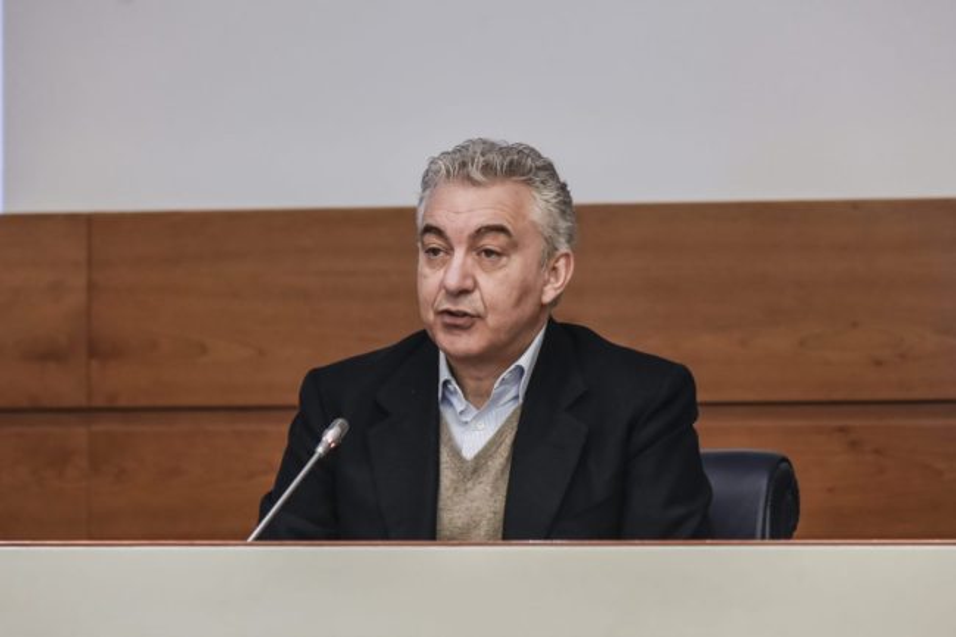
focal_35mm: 200
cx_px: 478
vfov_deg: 6.9
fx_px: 5309
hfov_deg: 10.3
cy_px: 318
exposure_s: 1/125
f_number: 5.6
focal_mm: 200
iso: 3200
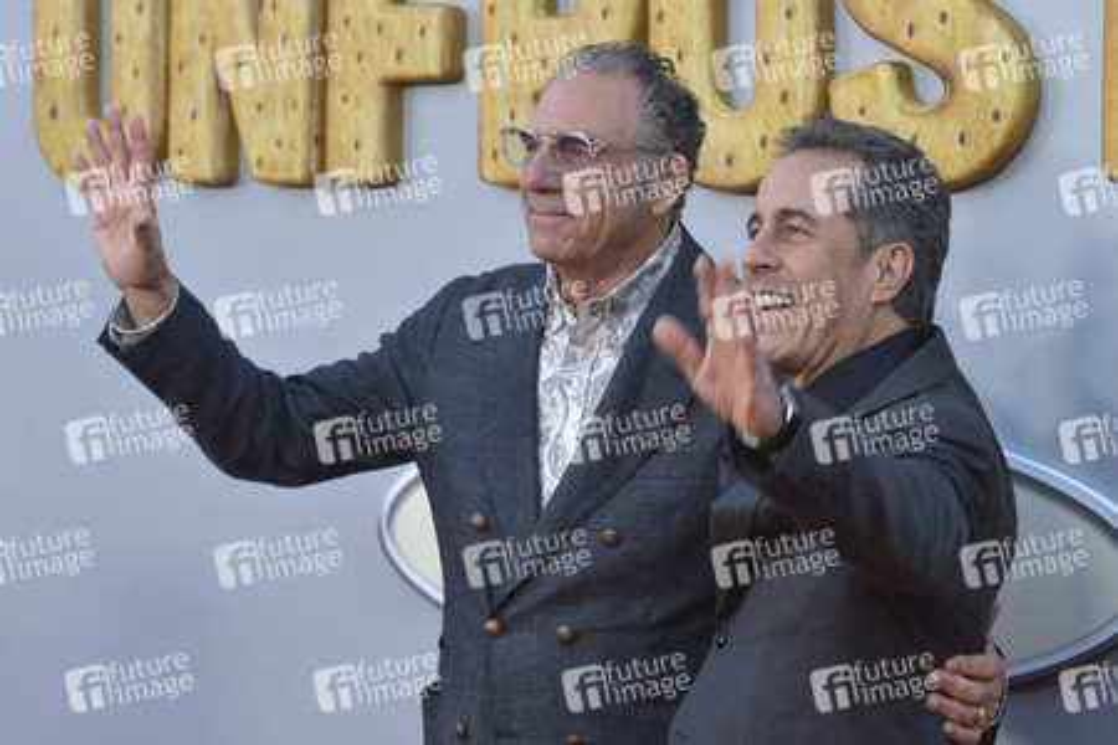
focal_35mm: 100
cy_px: 372
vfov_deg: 13.7
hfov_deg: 20.4
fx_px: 3105
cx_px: 559
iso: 400
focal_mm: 100
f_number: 7.1
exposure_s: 1/250
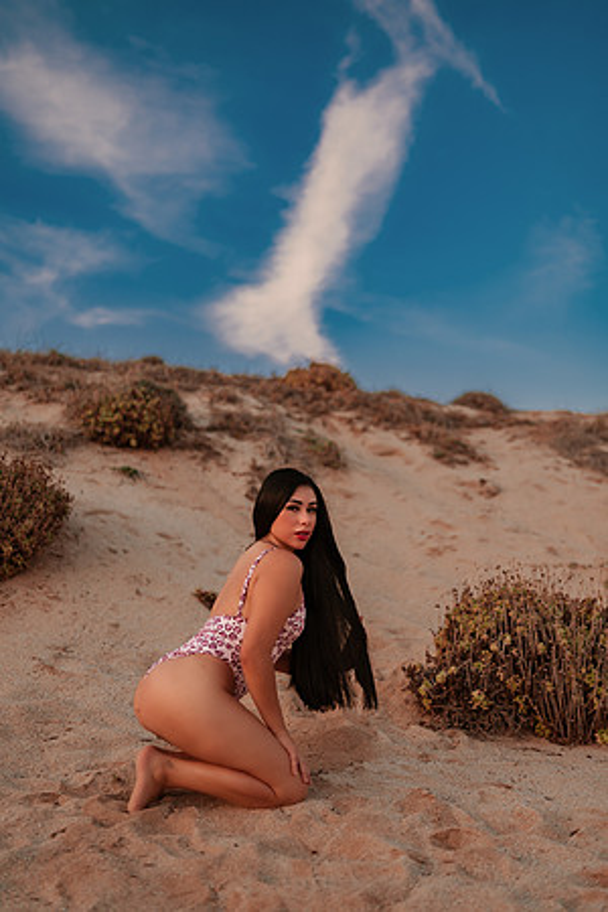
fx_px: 887
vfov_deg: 54.4
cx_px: 304
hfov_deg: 37.9
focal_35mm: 35
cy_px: 456
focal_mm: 35
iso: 100
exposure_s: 1/160
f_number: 1.8
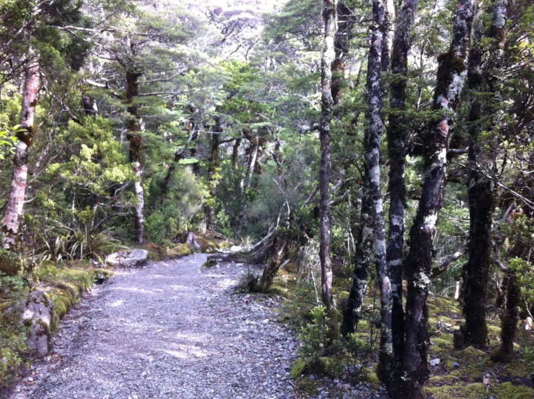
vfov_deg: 40.6
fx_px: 539
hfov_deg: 52.7
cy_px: 200
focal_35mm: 35
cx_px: 267
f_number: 2.8
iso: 125
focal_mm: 3.85
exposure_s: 1/120
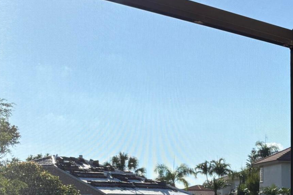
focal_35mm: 90
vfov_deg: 14.9
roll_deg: +0.2
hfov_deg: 21.3
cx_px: 332
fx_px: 733
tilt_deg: +0.6
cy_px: 198
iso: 50
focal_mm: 5.96
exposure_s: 1/3650
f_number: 1.6
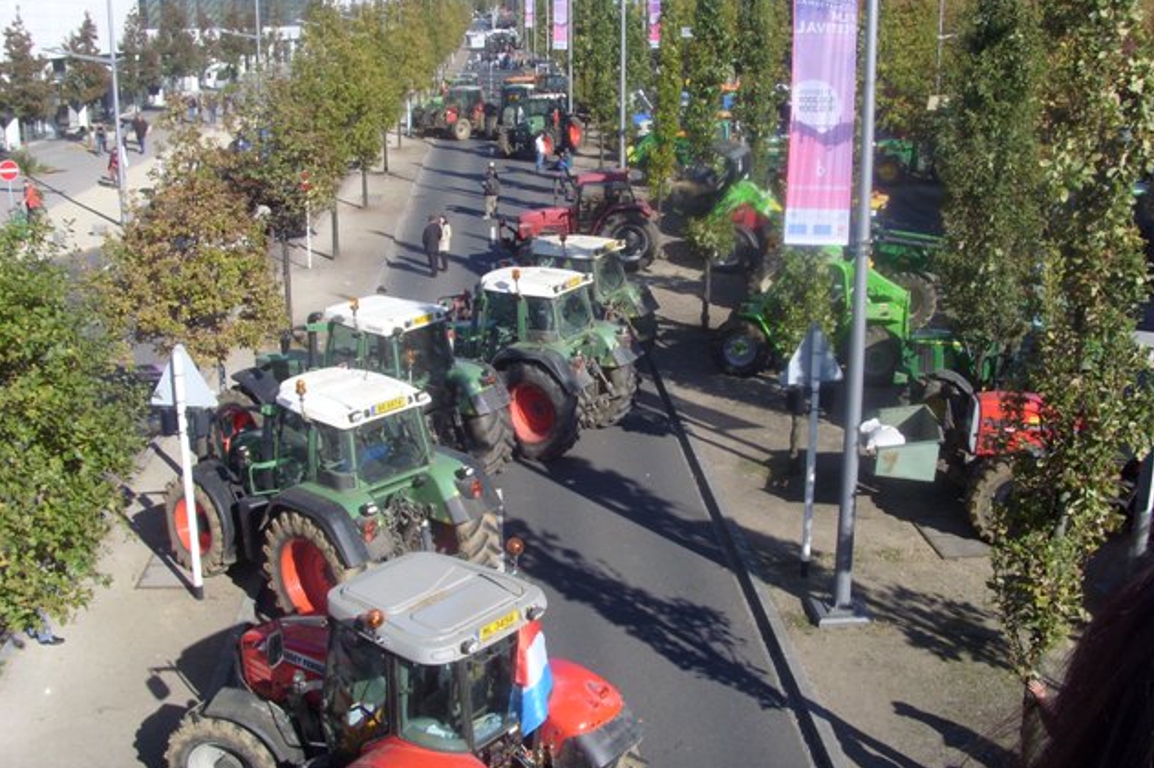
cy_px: 342
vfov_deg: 35.0
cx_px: 583
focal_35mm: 38
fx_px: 1217
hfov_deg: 50.7
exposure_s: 1/350
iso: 80
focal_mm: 6
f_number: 5.5
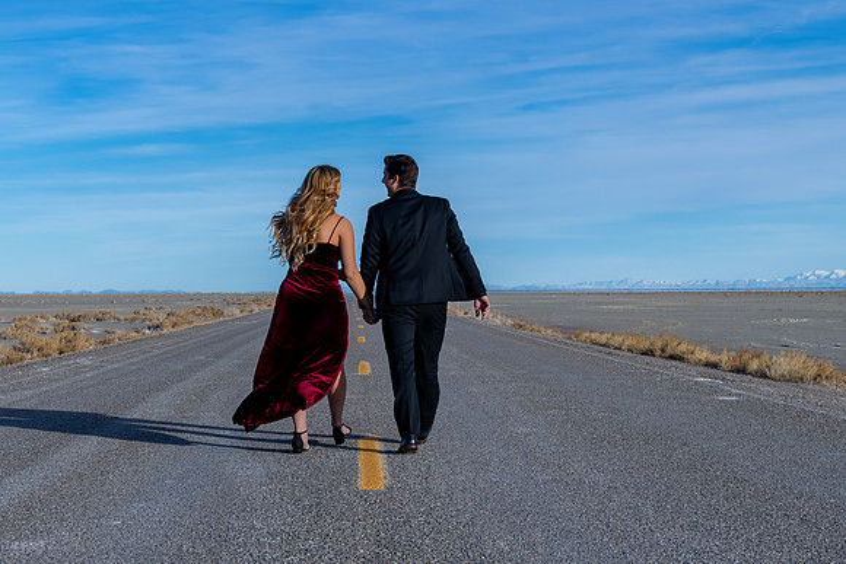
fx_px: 1640
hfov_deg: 28.7
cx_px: 260
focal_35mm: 70
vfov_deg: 19.5
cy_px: 256
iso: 200
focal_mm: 50
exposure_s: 1/400
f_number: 9
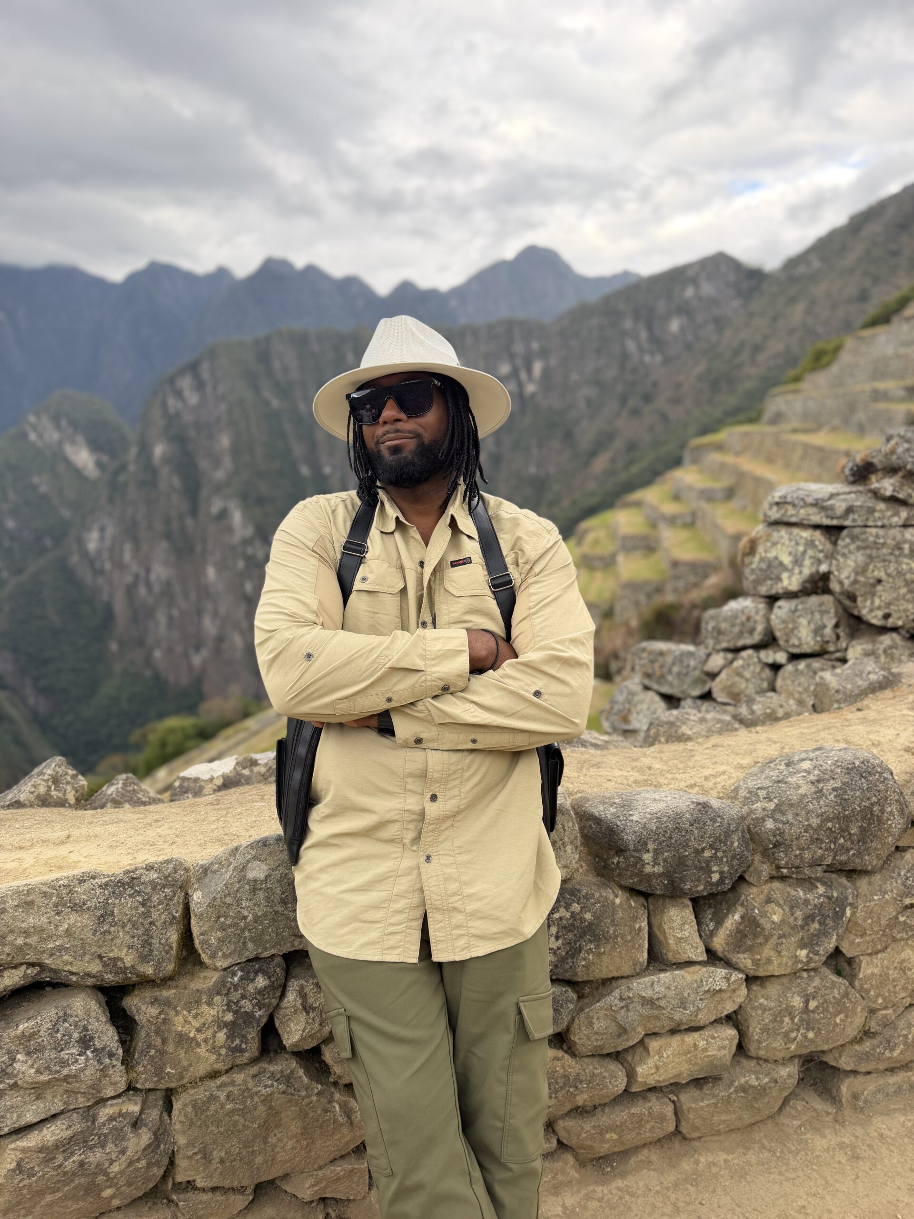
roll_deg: -3.1
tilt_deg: -8.2
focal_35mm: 24
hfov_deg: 56.8
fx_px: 845
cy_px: 610
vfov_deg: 71.6
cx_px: 457
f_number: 1.78
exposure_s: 1/186
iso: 100
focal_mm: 6.76
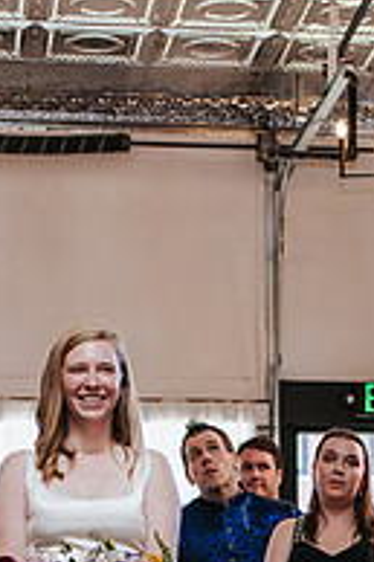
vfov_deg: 14.9
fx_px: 2076
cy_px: 692
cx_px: 257
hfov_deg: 10.3
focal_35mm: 133
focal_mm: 35
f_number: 3.2
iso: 800
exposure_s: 1/200
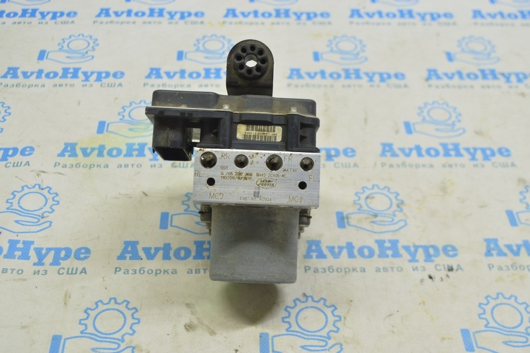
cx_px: 265
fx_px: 750
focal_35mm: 51
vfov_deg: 26.4
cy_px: 176
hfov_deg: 38.9
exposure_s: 1/20
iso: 400
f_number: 5.6
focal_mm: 34
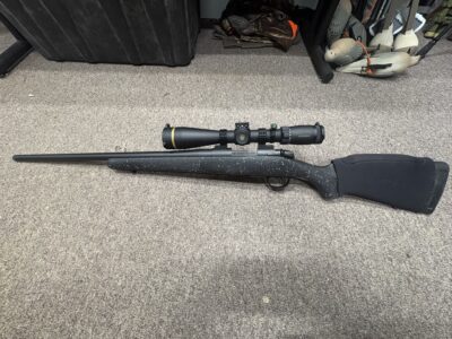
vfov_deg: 85.7
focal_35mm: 14
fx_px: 183
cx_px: 226
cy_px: 170
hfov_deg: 102.1
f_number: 2.2
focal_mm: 2.22
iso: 250
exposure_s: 1/60
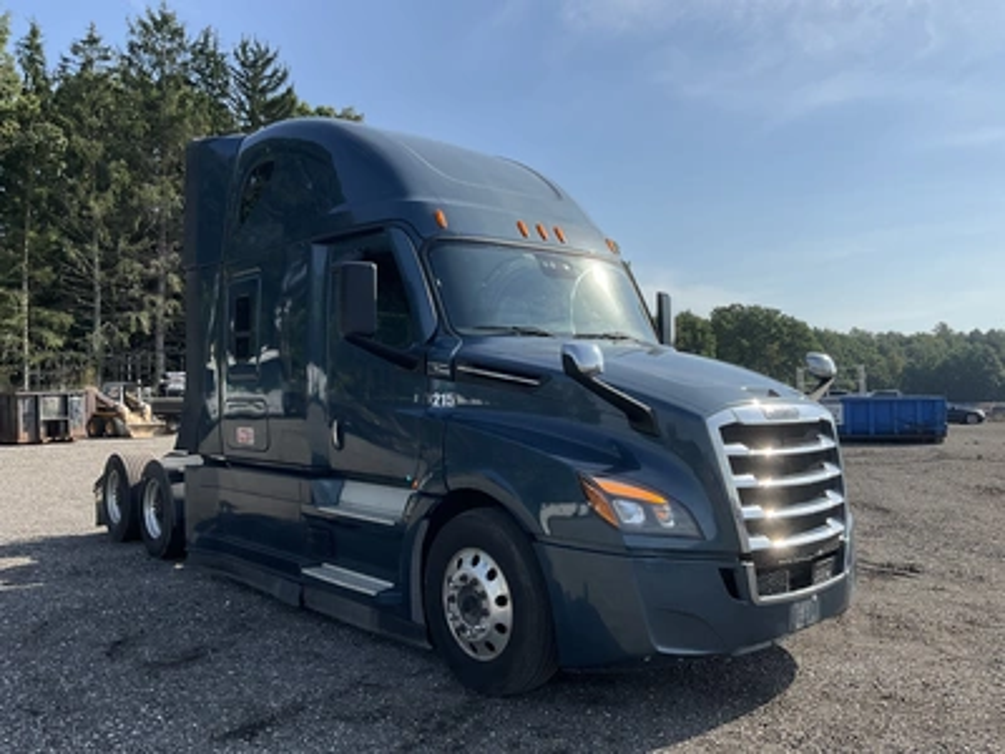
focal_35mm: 29
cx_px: 502
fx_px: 842
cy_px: 377
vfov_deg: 48.2
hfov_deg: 61.7
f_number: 1.8
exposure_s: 1/1848
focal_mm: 3
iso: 25
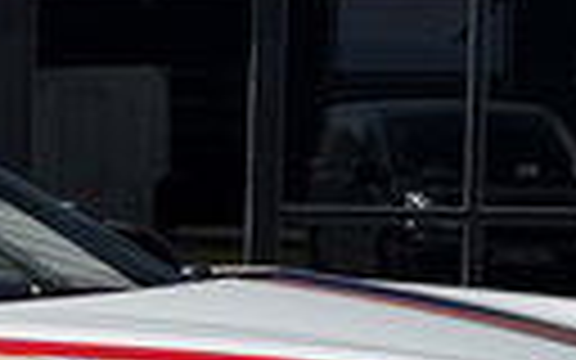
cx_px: -261
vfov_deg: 8.6
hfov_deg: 13.0
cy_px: 261
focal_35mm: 153
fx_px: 2402
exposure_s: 1/6711
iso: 80
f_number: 1.78
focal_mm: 6.76
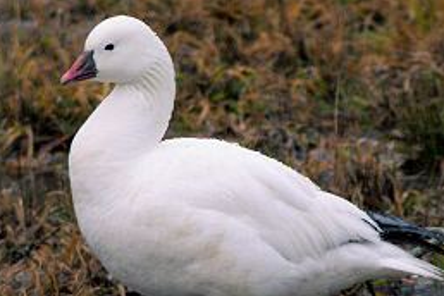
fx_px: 13775
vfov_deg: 1.2
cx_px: 210
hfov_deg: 1.8
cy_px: 227
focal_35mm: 1117
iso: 800
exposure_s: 1/1000
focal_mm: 300
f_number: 8
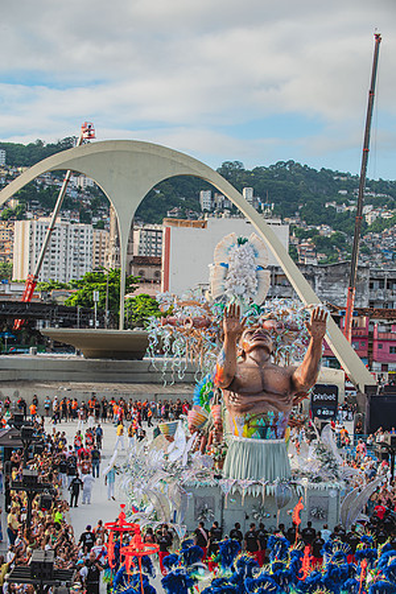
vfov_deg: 25.4
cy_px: 297
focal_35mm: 80
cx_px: 198
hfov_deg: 17.1
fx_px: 1320
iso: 200
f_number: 5.6
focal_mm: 80
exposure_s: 1/800
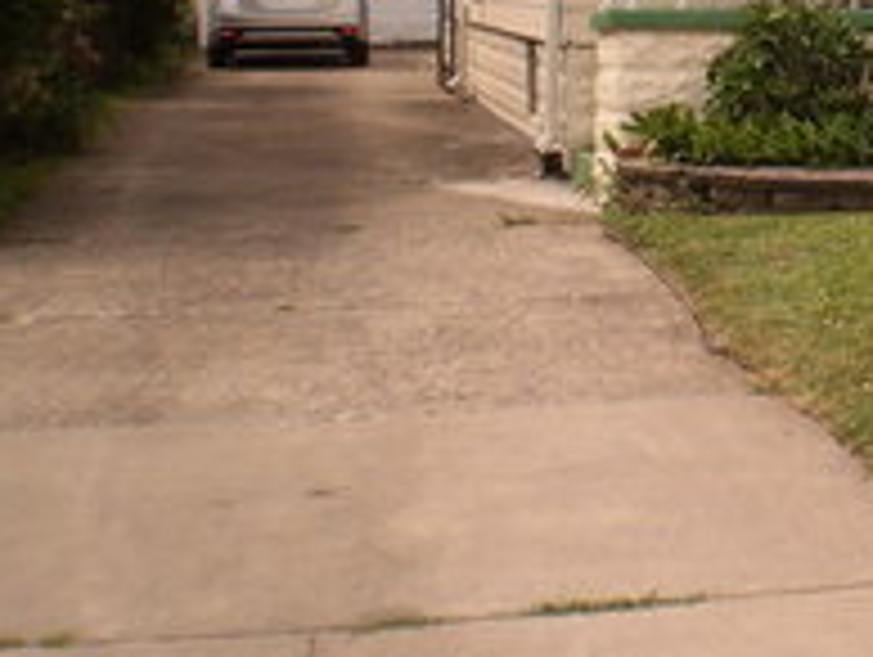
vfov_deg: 15.1
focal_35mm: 95
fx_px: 2399
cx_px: 1107
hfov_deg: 19.2
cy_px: -104
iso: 64
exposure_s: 1/500
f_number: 4.6
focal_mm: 6.3
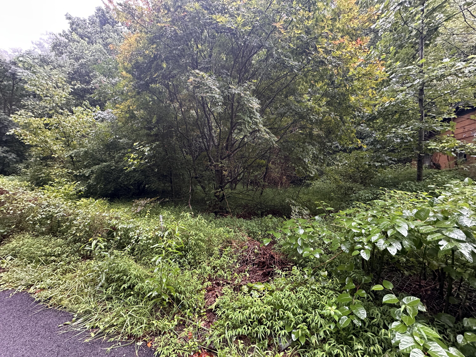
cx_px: 238
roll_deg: -3.0
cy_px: 178
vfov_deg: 85.7
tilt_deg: -0.4
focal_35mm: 14
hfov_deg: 102.1
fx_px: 193
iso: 320
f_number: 2.2
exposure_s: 1/60
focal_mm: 2.22
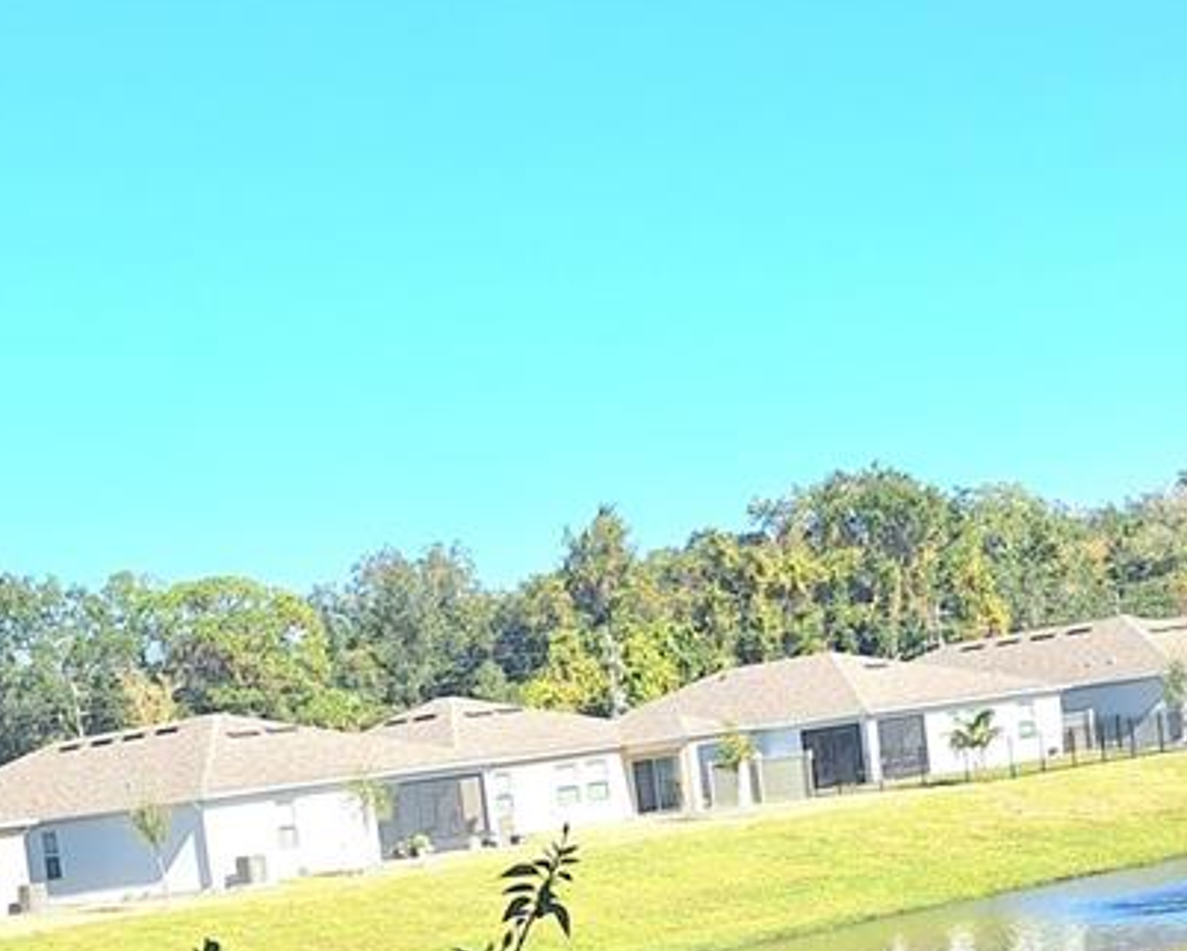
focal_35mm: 67
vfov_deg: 21.5
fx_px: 2355
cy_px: 1090
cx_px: 177
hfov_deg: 27.5
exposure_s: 1/3333
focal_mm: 5.54
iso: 40
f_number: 1.8
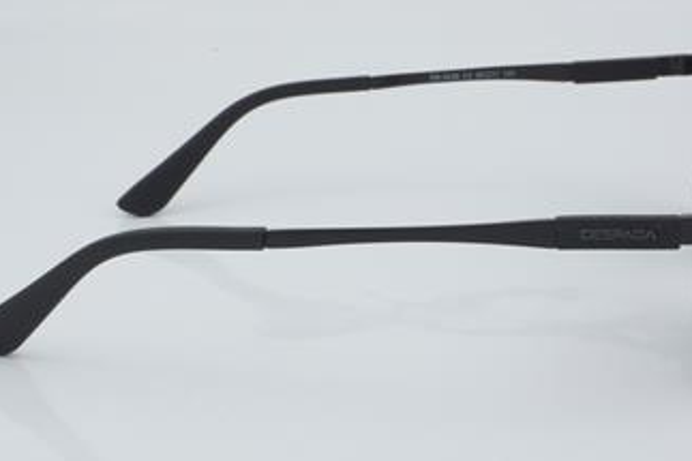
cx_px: 373
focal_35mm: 93
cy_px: 210
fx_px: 1787
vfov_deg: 14.7
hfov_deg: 21.9
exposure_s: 1/3
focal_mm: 50
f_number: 32
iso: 100
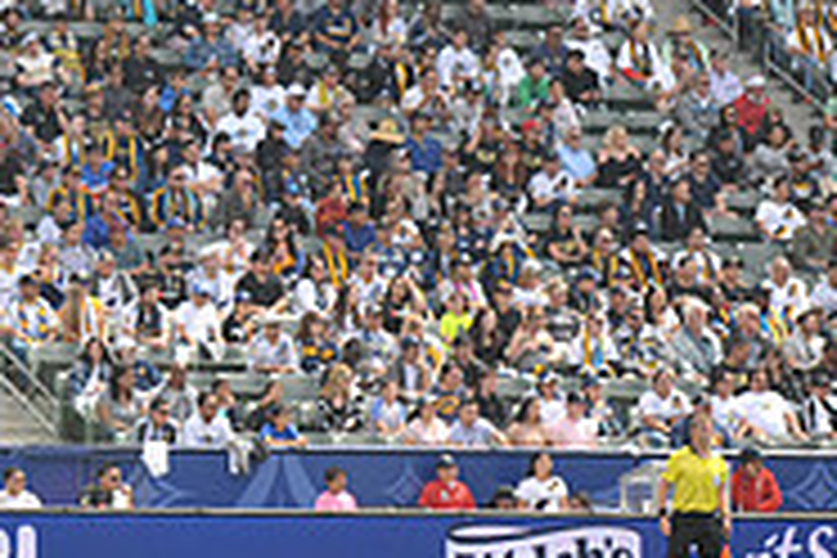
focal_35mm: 405
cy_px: 0
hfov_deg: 5.1
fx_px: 9416
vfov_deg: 3.4
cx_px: -140
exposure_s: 1/2500
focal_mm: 130
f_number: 3.5
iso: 320
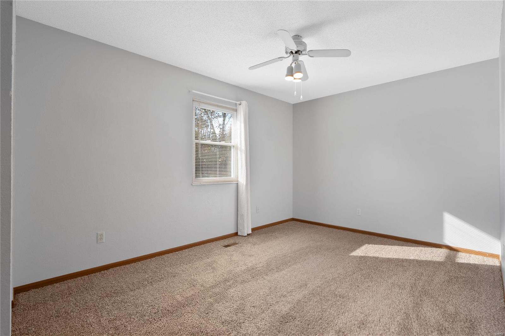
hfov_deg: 96.7
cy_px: 168
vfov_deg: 73.7
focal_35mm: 16
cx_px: 252
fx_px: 224
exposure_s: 1/8
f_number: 7.1
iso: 400
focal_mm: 8
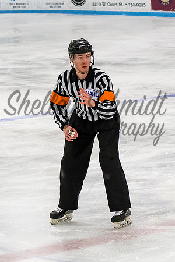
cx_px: 80
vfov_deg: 8.1
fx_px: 1845
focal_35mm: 253
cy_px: 115
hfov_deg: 5.4
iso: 2500
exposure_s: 1/800
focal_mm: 78
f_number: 3.5
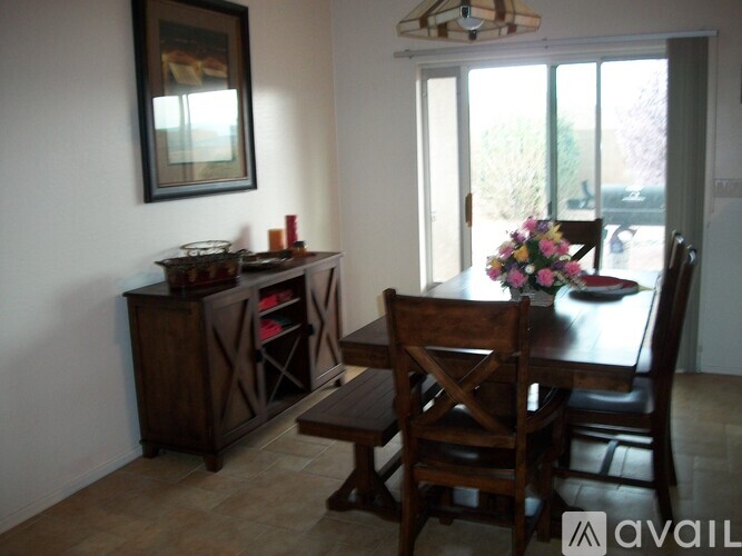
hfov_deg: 56.8
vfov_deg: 44.1
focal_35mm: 32
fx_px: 686
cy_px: 278
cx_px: 371
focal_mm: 5.7
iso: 160
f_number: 2.9
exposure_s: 1/30
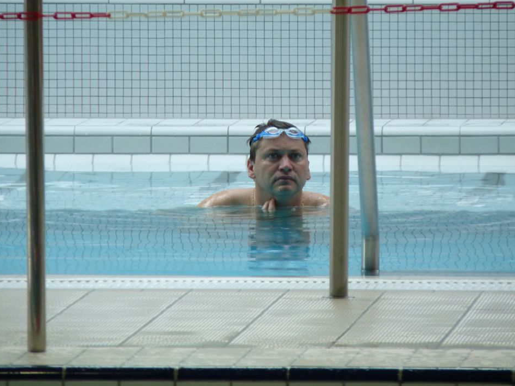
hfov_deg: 3.7
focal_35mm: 529
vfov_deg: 2.8
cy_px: 183
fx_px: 7871
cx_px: 239
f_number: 4.4
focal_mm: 86.4
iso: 320
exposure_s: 1/125
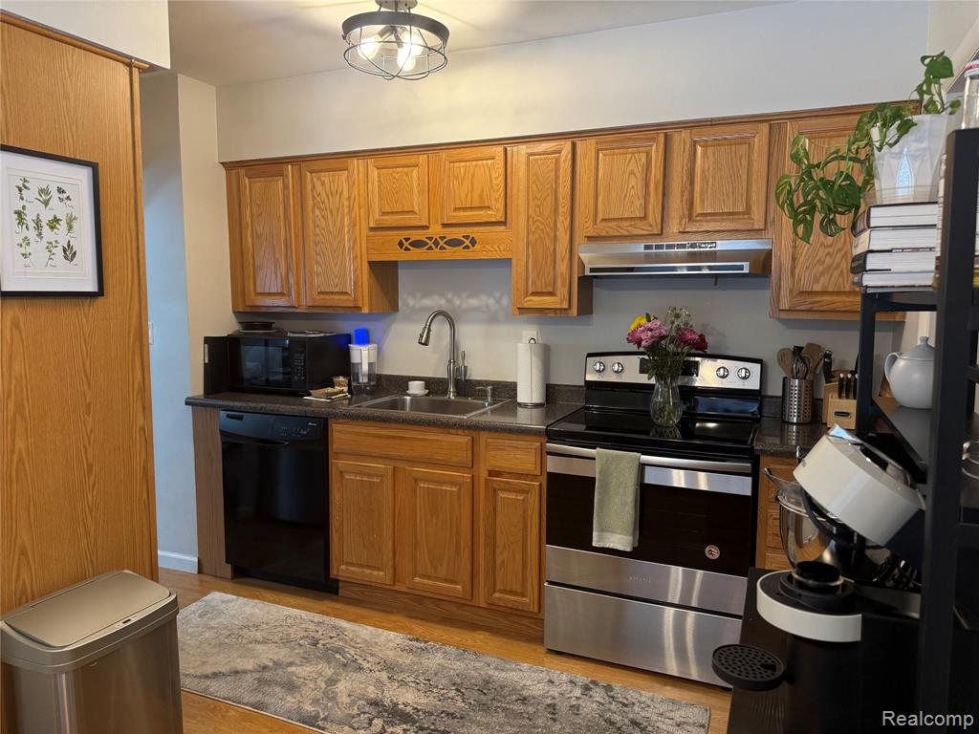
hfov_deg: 71.6
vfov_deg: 56.8
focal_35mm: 24
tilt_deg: -5.3
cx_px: 490
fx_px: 679
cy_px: 367
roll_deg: +0.1
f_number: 1.78
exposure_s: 1/120
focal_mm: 6.76
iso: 160
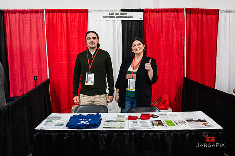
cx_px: 123
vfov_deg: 36.5
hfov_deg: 52.7
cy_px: 79
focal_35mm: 36
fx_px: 237
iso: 4000
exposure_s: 1/200
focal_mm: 34.5
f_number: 4
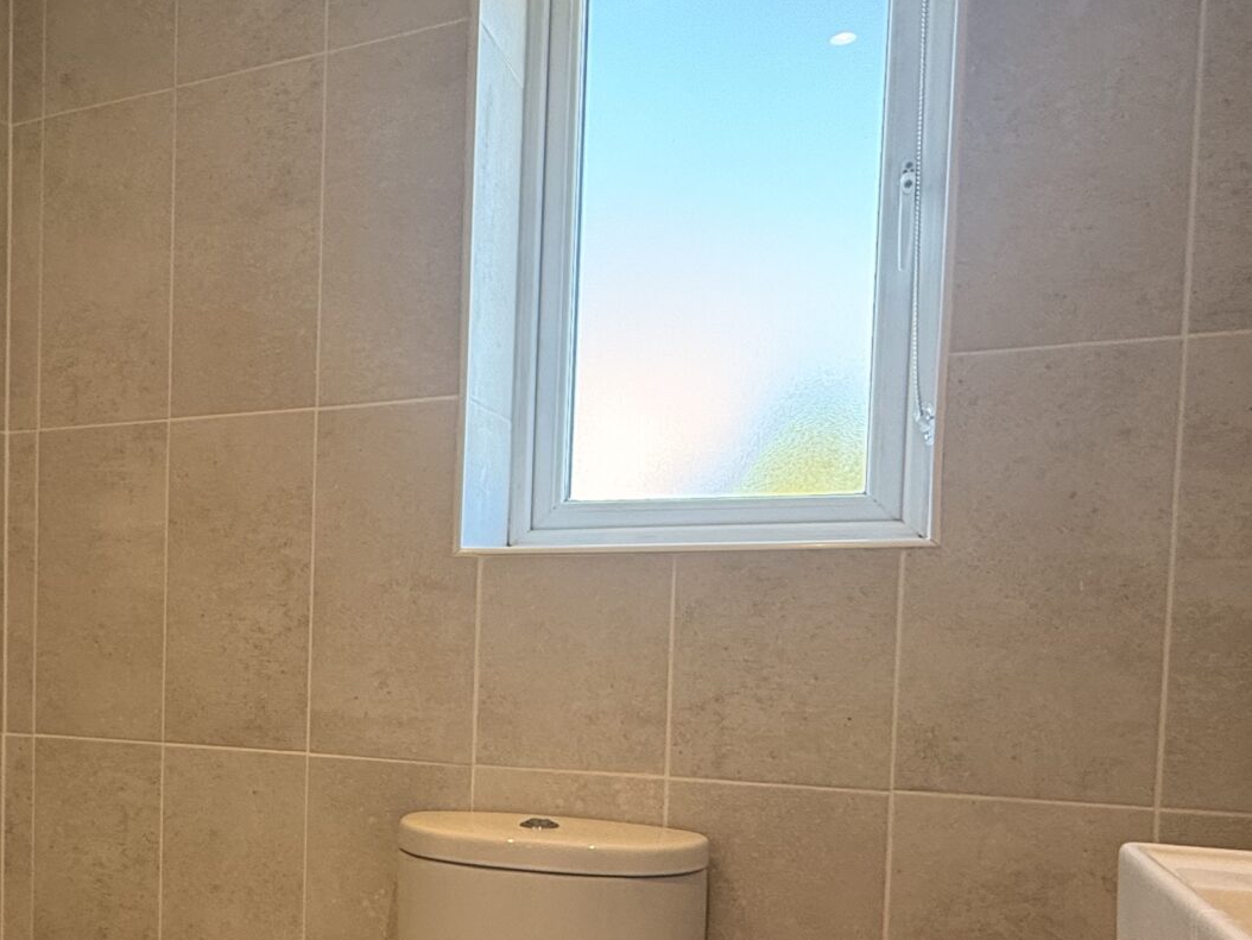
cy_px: 700
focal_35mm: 34
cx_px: 246
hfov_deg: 50.6
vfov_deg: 40.7
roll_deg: -1.3
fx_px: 1230
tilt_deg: -2.4
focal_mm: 2.22
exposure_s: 1/100
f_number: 2.2
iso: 100
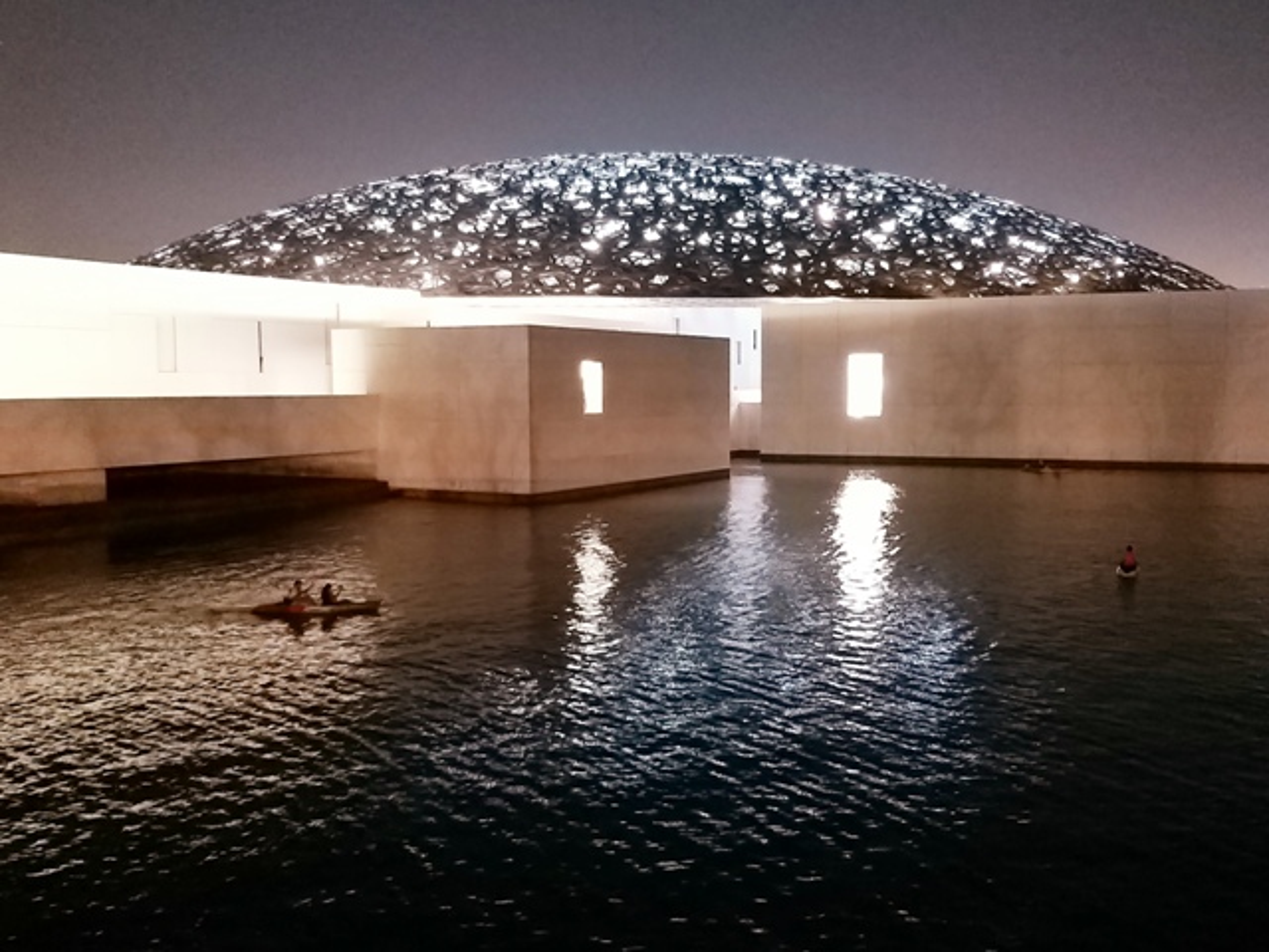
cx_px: 634
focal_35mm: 27
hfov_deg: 65.3
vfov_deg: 51.4
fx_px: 990
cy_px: 476
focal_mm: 3.93
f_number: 1.7
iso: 1250
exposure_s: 1/10
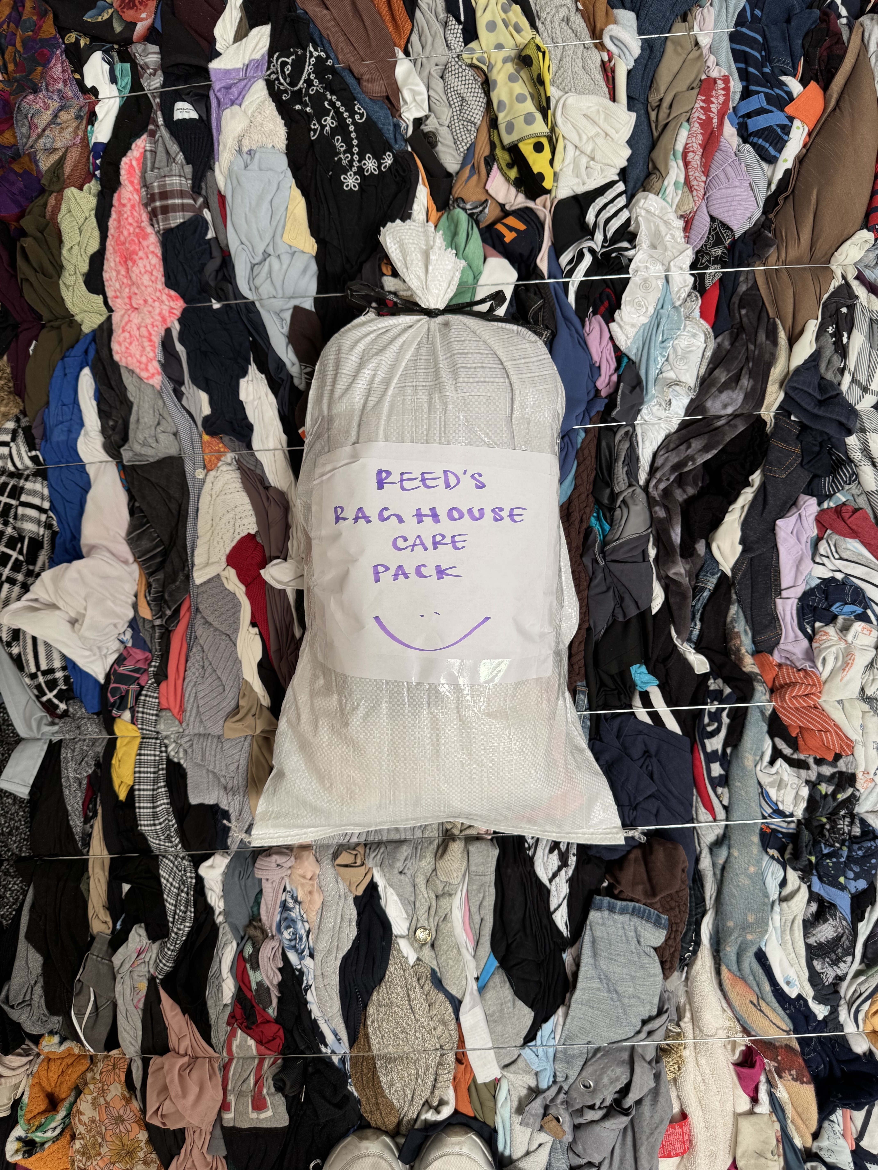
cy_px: 585
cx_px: 439
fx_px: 812
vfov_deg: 71.6
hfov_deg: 56.8
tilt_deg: -86.2
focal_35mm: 24
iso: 64
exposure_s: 1/121
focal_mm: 6.76
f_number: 1.78
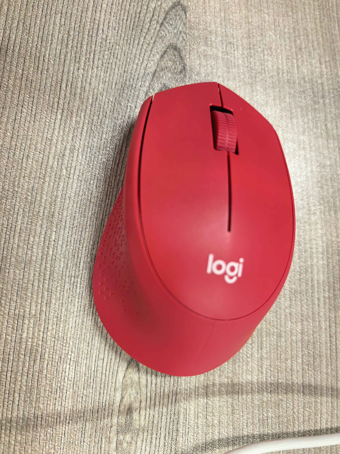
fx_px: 314
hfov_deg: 56.8
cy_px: 227
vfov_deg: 71.6
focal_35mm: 24
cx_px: 170
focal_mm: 8.5
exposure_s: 1/50
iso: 160
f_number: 2
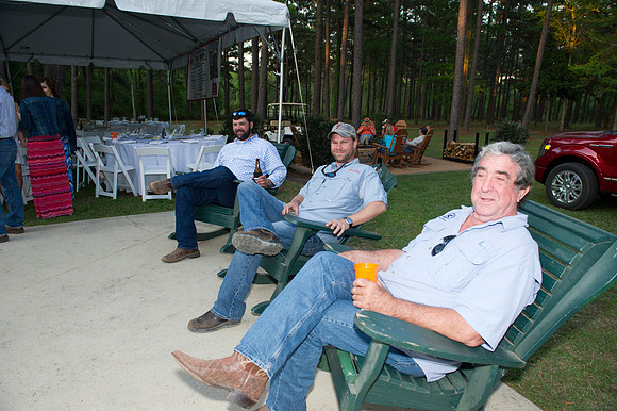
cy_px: 206
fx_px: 411
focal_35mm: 24
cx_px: 308
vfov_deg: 53.1
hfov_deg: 73.8
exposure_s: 1/160
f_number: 5
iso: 640
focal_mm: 24
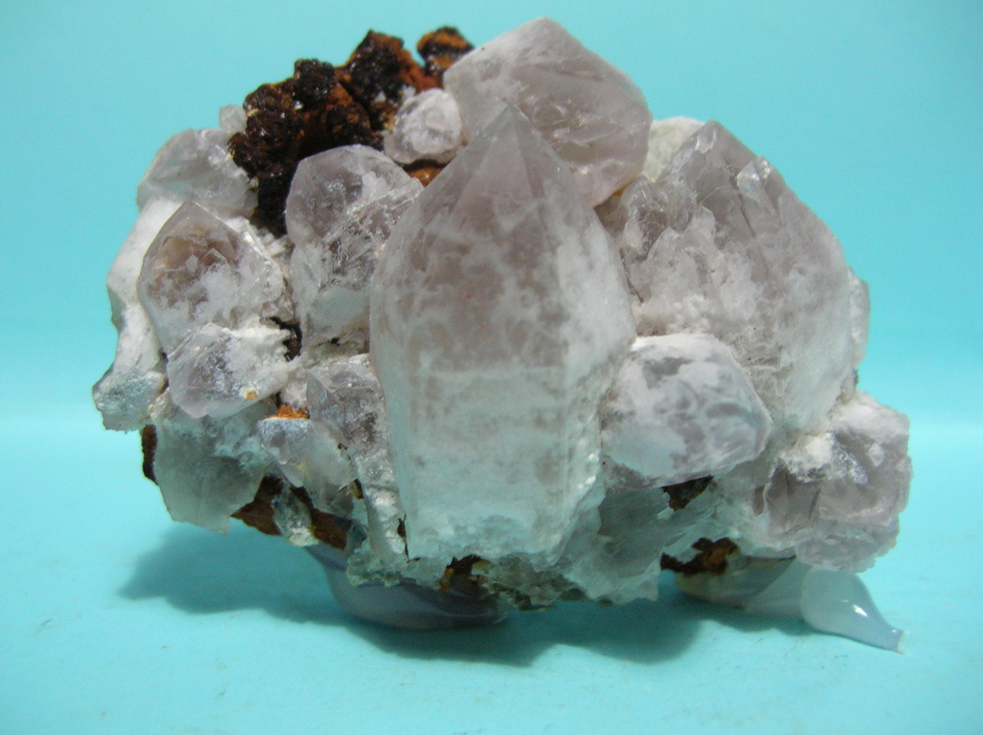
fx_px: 1021
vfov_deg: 39.6
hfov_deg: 51.4
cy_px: 368
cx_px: 492
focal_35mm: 36
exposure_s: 1/3.9
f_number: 2.7
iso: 104
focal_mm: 6
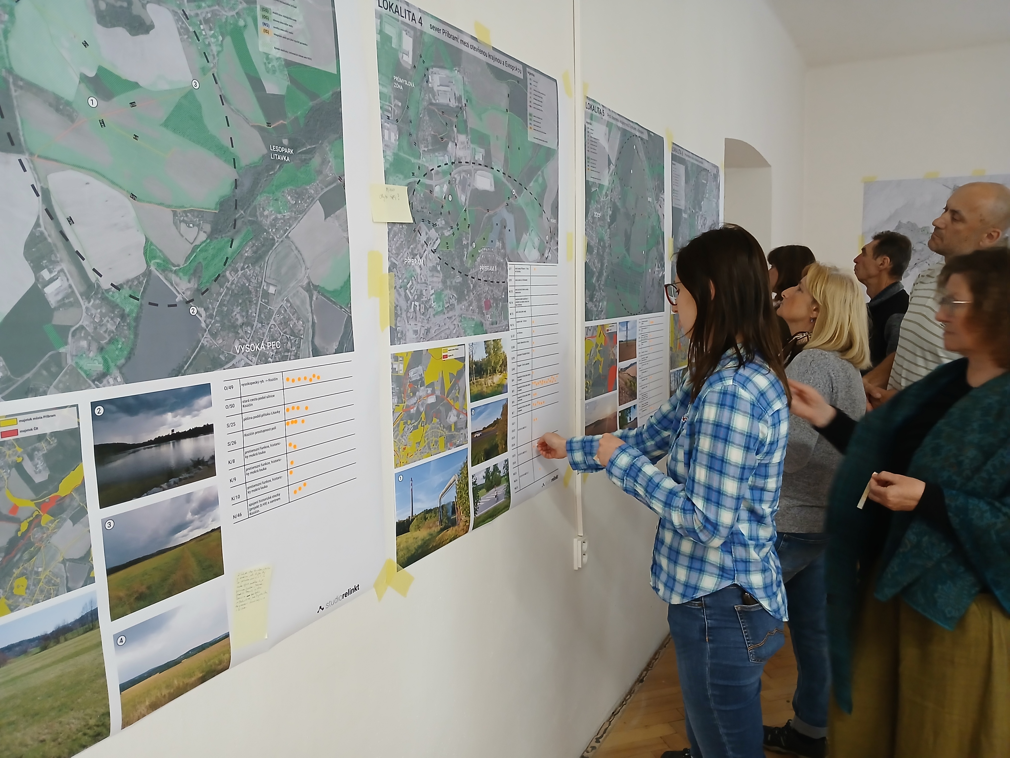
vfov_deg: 53.1
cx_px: 505
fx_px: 759
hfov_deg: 67.3
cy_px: 379
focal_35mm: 26
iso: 320
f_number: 1.8
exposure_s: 1/30
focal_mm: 3.98
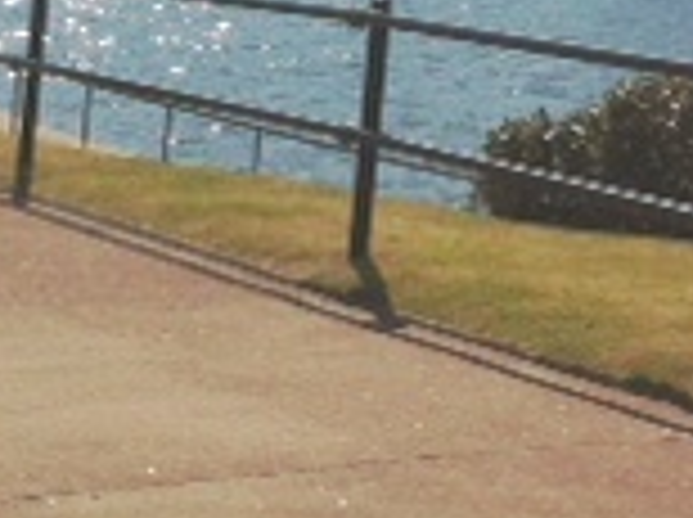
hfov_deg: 13.6
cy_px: -324
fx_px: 2898
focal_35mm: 145
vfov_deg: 9.8
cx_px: 562
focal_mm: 3.85
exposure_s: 1/4309
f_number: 2.8
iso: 80
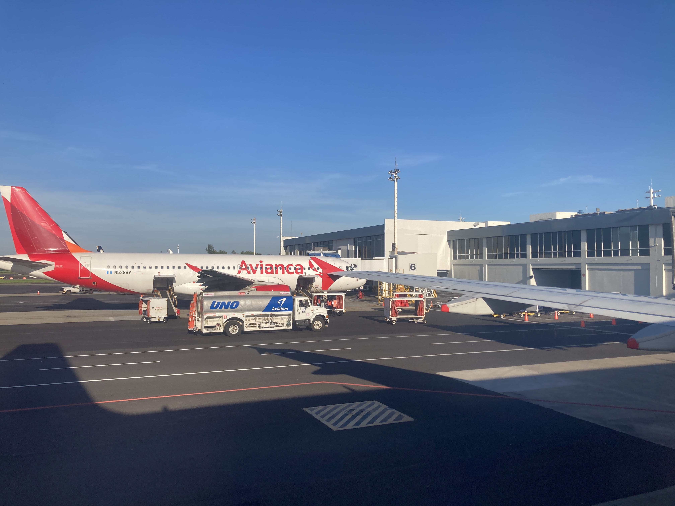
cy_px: 253
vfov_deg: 49.7
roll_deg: -0.9
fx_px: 546
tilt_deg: +2.1
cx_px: 338
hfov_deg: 63.4
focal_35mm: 28
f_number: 1.8
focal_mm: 3.99
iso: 20
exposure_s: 1/2088
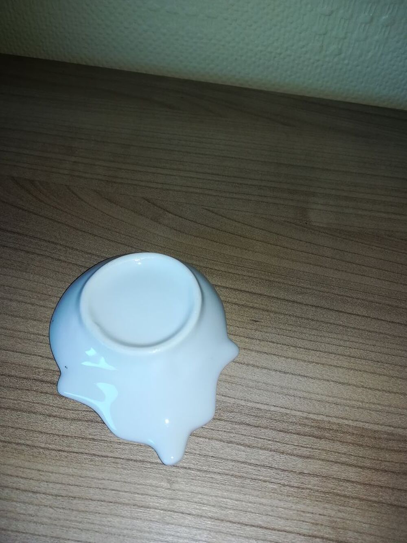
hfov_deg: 53.1
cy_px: 272
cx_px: 204
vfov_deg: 67.3
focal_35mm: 26
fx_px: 408
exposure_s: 1/33.3
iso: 100
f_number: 2.2
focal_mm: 3.83
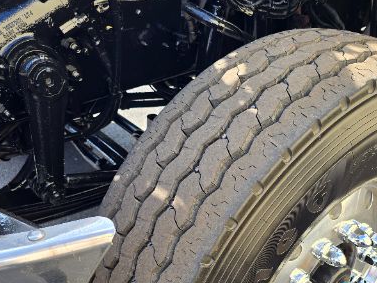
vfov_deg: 35.4
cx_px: 241
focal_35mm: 39
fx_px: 425
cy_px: 236
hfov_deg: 47.3
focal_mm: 6.3
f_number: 1.7
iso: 20
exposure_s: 1/180
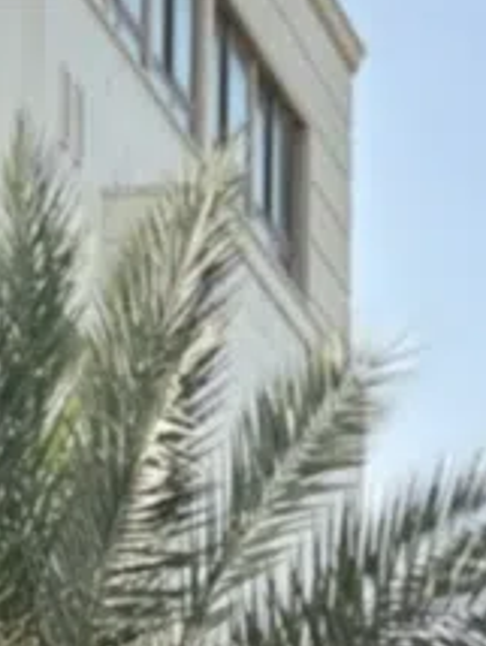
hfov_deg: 4.9
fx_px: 5717
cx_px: -39
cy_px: 1348
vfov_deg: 6.3
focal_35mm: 306
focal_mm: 6.86
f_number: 1.78
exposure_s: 1/2667
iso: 100
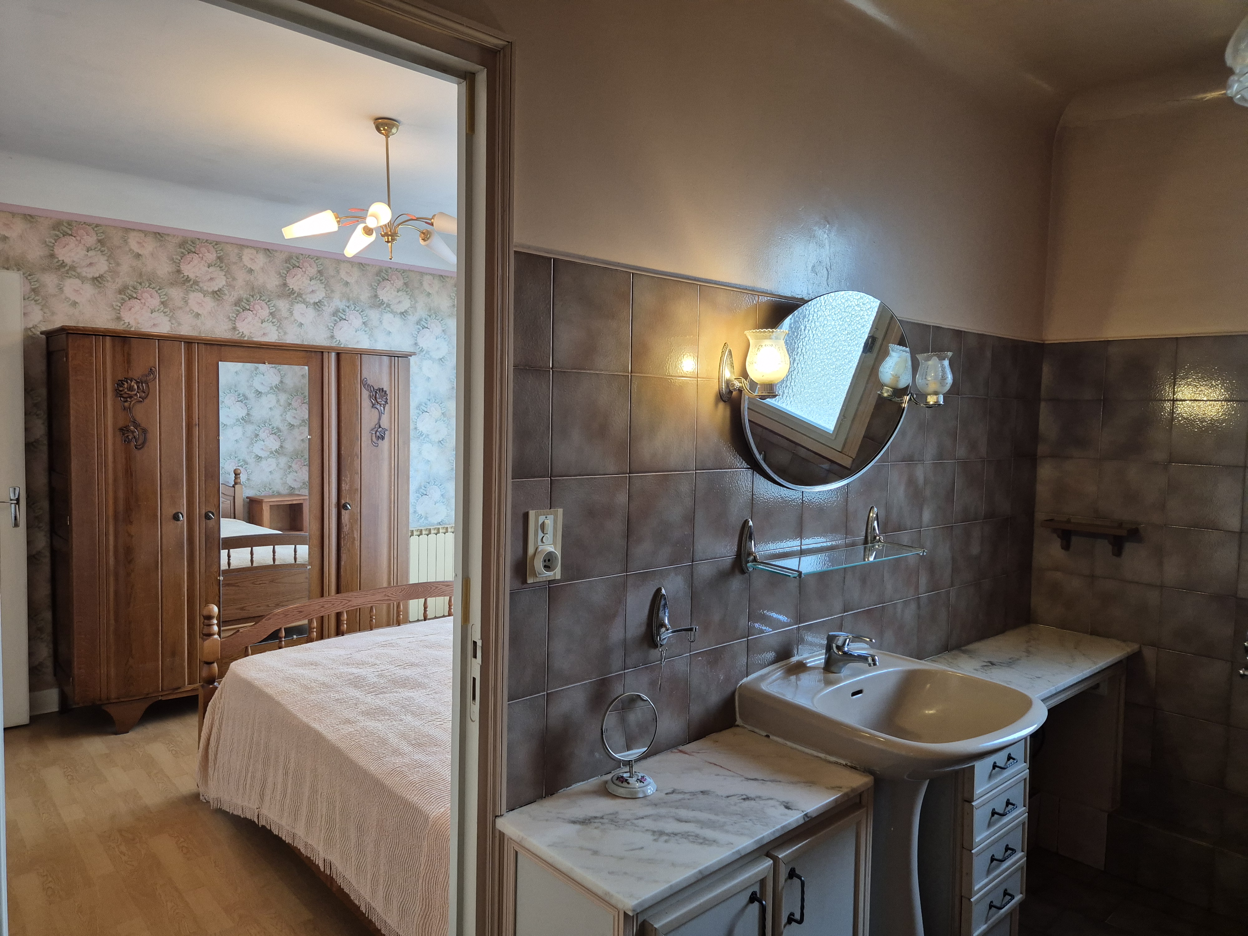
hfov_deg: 73.9
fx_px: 829
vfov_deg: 58.9
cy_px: 468
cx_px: 624
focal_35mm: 23
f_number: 1.8
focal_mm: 5.4
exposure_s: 1/100
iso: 320
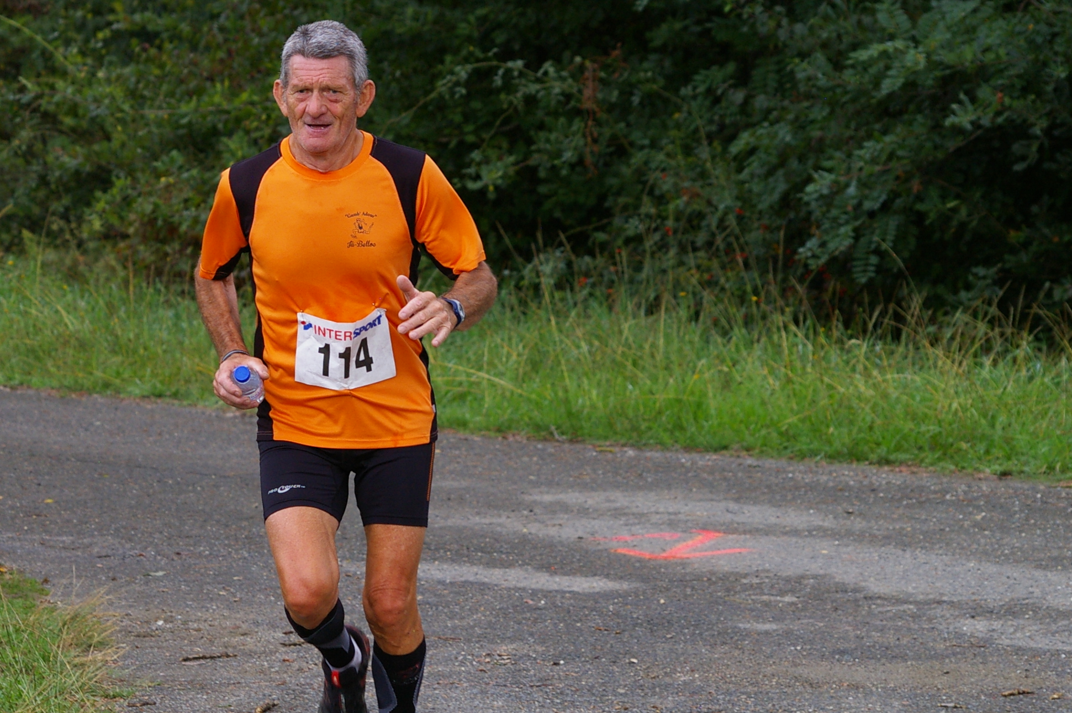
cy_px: 474
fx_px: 7468
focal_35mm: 251
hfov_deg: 8.2
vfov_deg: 5.5
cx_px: 314
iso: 400
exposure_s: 1/350
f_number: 6.7
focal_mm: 108
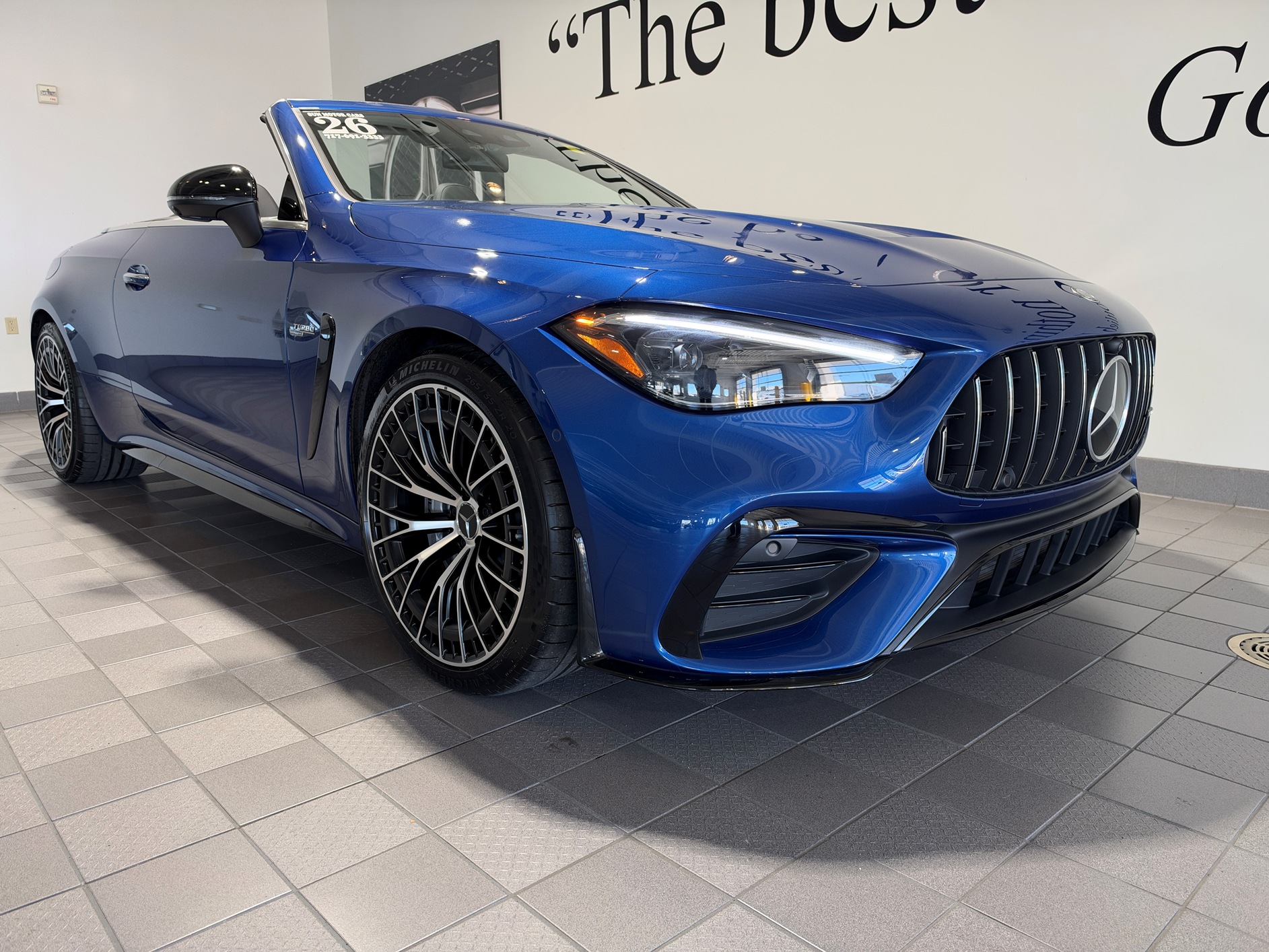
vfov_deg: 56.8
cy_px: 476
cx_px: 634
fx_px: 880
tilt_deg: -11.3
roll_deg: +1.6
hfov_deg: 71.6
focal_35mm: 24
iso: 160
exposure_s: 1/107
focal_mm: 6.93
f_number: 1.8
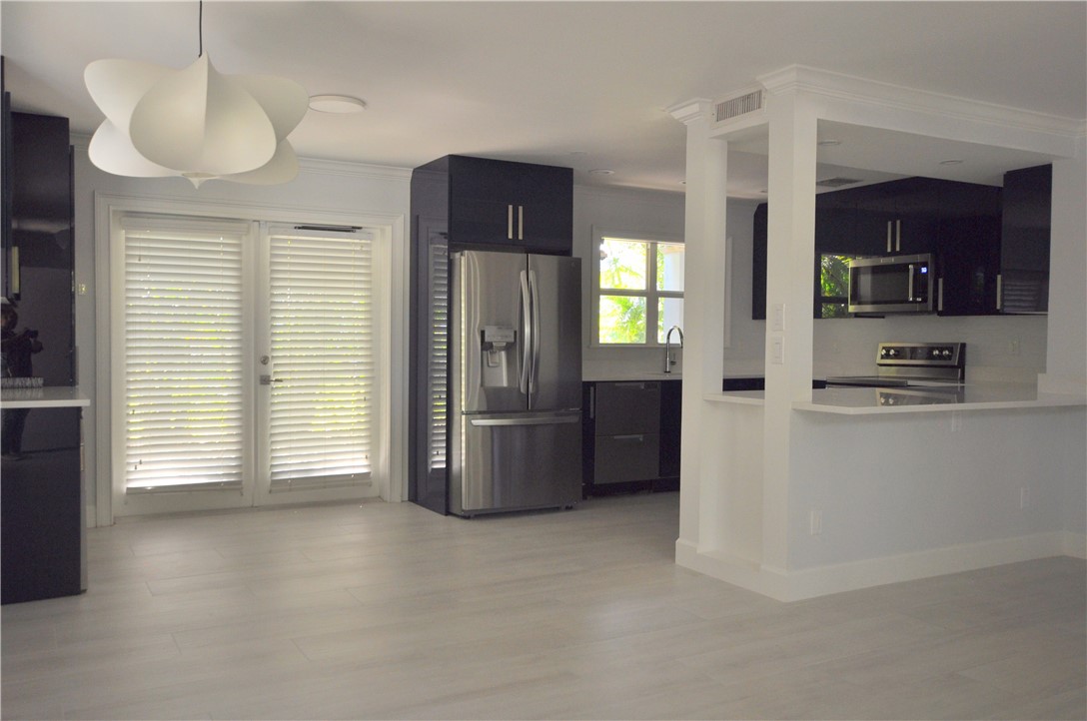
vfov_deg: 43.5
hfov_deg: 62.0
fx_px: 904
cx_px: 544
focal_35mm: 30
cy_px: 360
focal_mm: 20
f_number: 4
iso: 450
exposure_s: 1/60
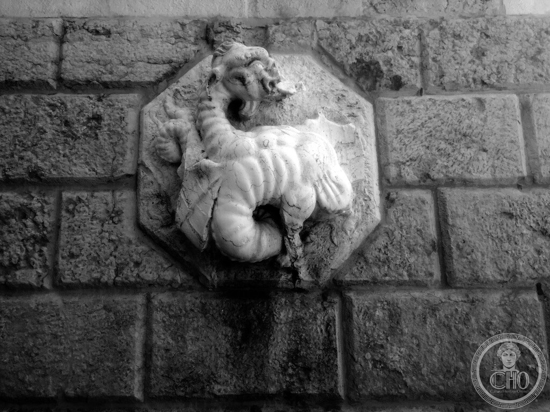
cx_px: 275
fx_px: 461
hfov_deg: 61.7
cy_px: 206
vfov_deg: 48.2
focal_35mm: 29
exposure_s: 1/618
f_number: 2.2
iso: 32
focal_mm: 4.15
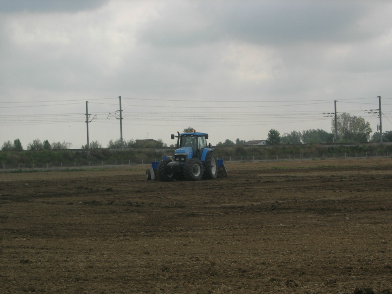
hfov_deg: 17.4
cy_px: 147
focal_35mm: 113
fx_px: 1280
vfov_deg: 13.1
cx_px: 196
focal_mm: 23.4
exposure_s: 1/258
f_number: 8.2
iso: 64
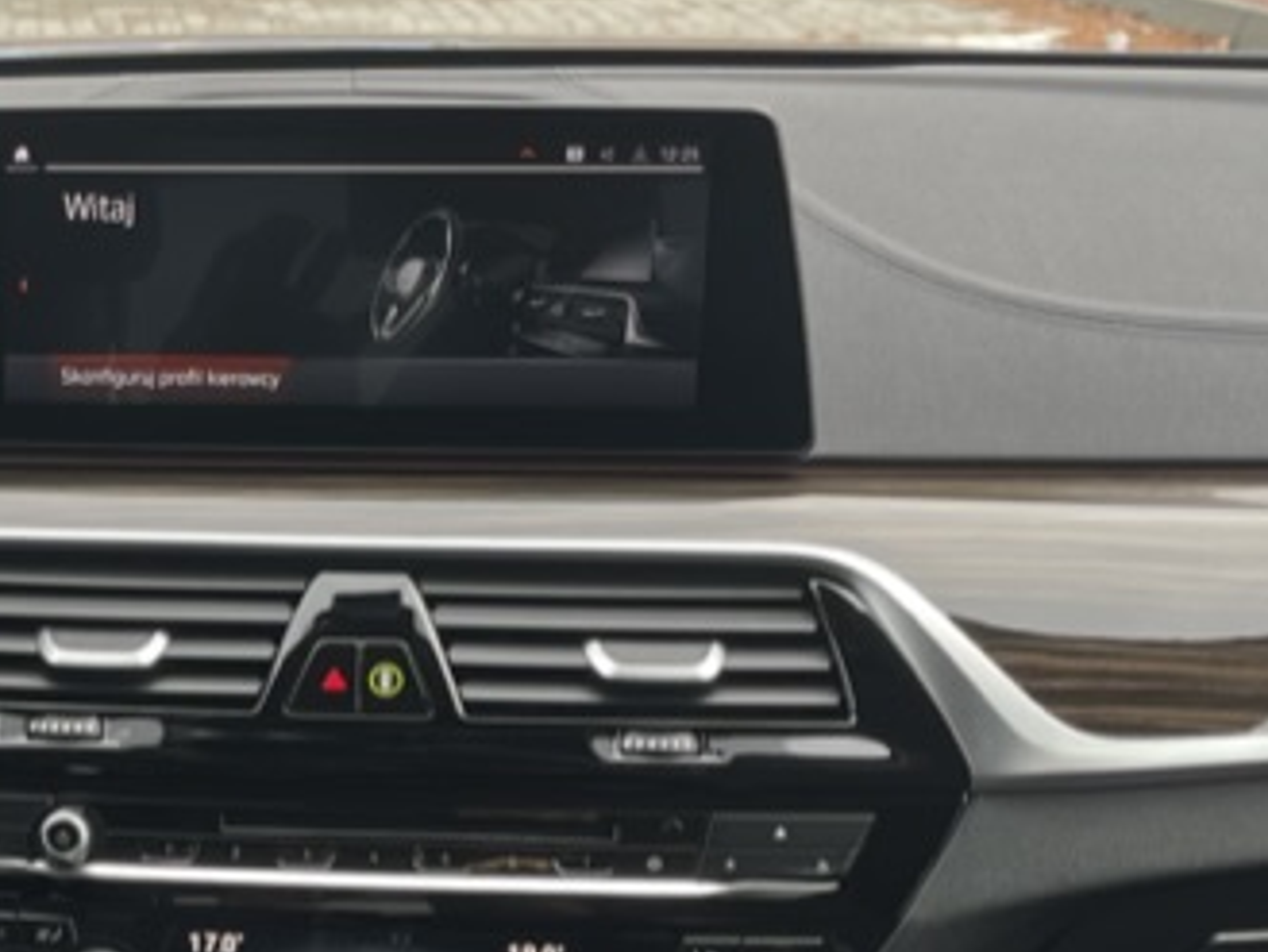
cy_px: 838
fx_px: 2968
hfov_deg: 23.1
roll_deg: +0.1
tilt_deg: -20.9
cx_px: -4
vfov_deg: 18.0
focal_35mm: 81
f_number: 1.6
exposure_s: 1/129
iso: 32
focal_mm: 5.1
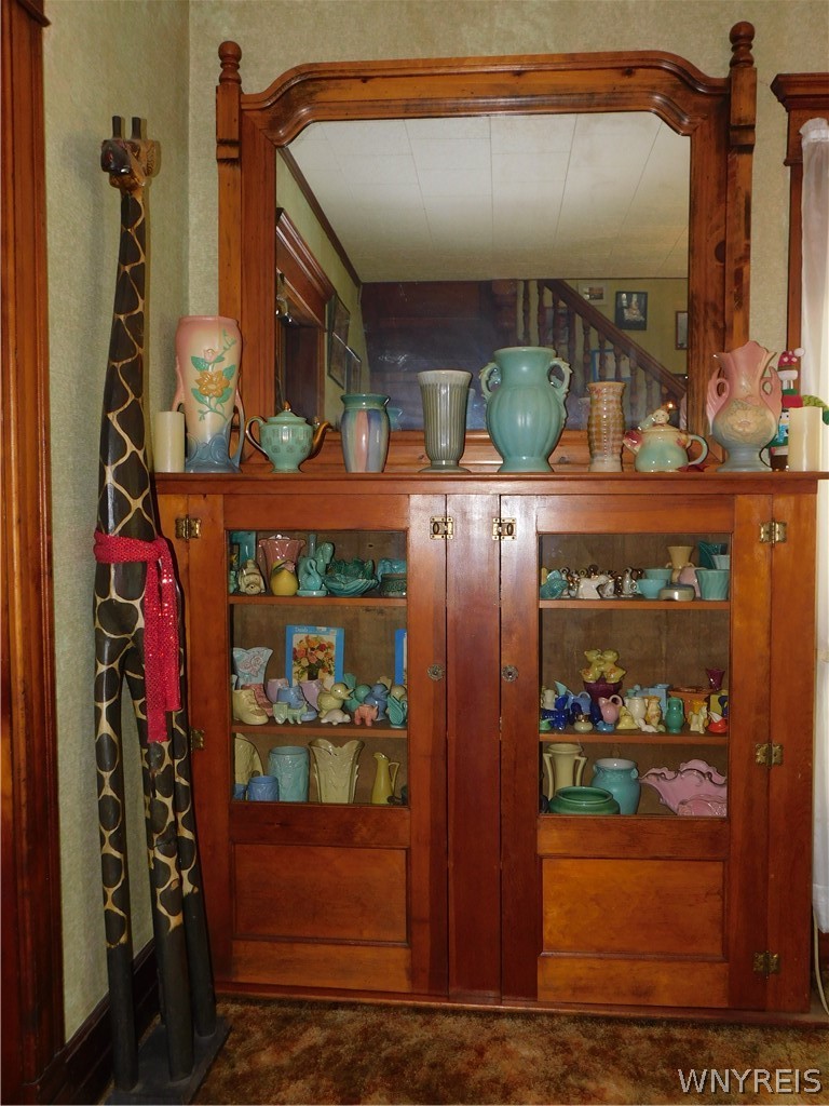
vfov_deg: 60.0
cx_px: 414
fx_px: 958
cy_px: 553
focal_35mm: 30
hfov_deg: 46.8
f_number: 3.2
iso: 200
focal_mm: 5.3
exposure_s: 1/30
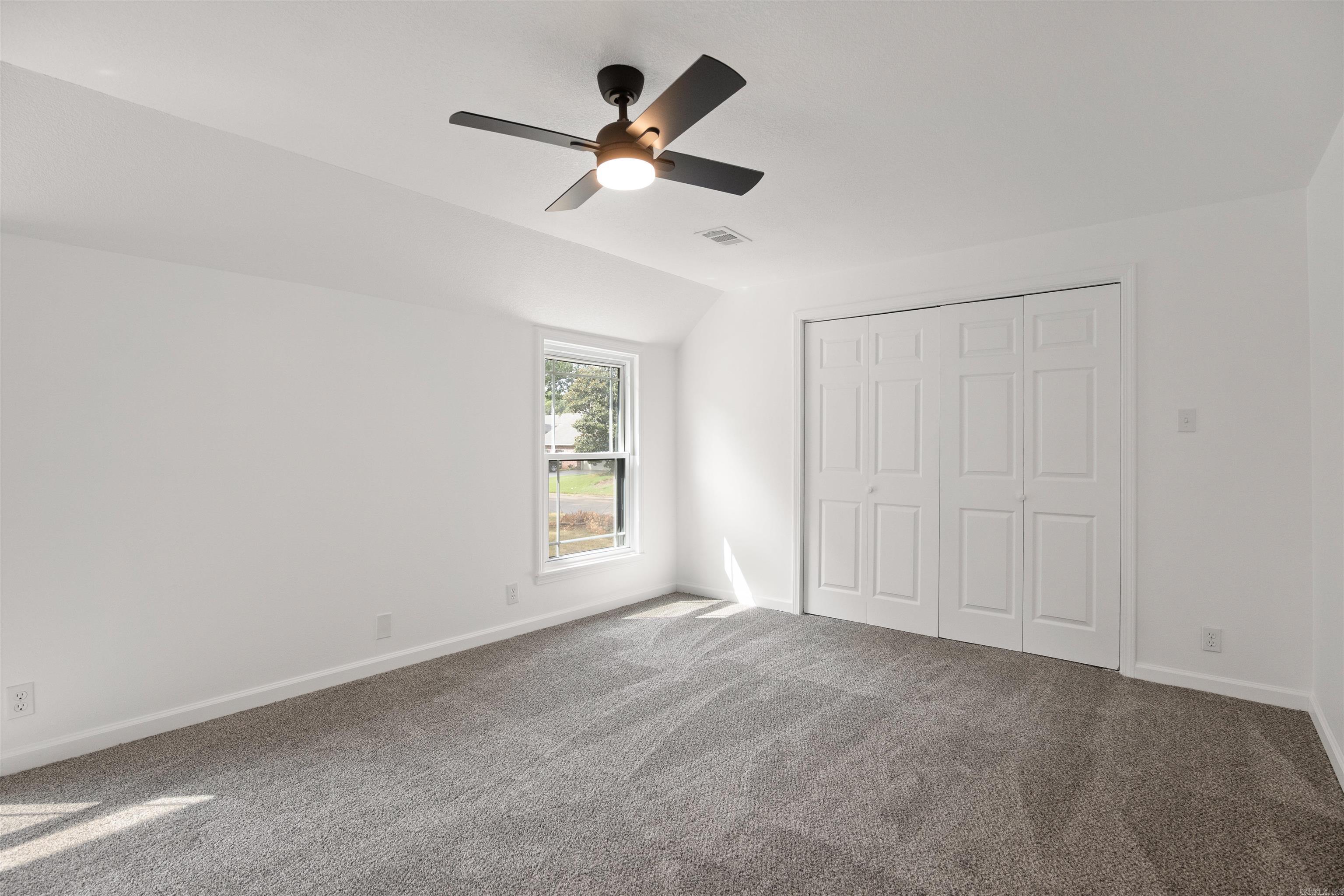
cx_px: 672
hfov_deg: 96.7
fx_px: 597
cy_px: 448
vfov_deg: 73.7
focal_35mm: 16
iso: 1250
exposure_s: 1/200
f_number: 5.6
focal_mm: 16
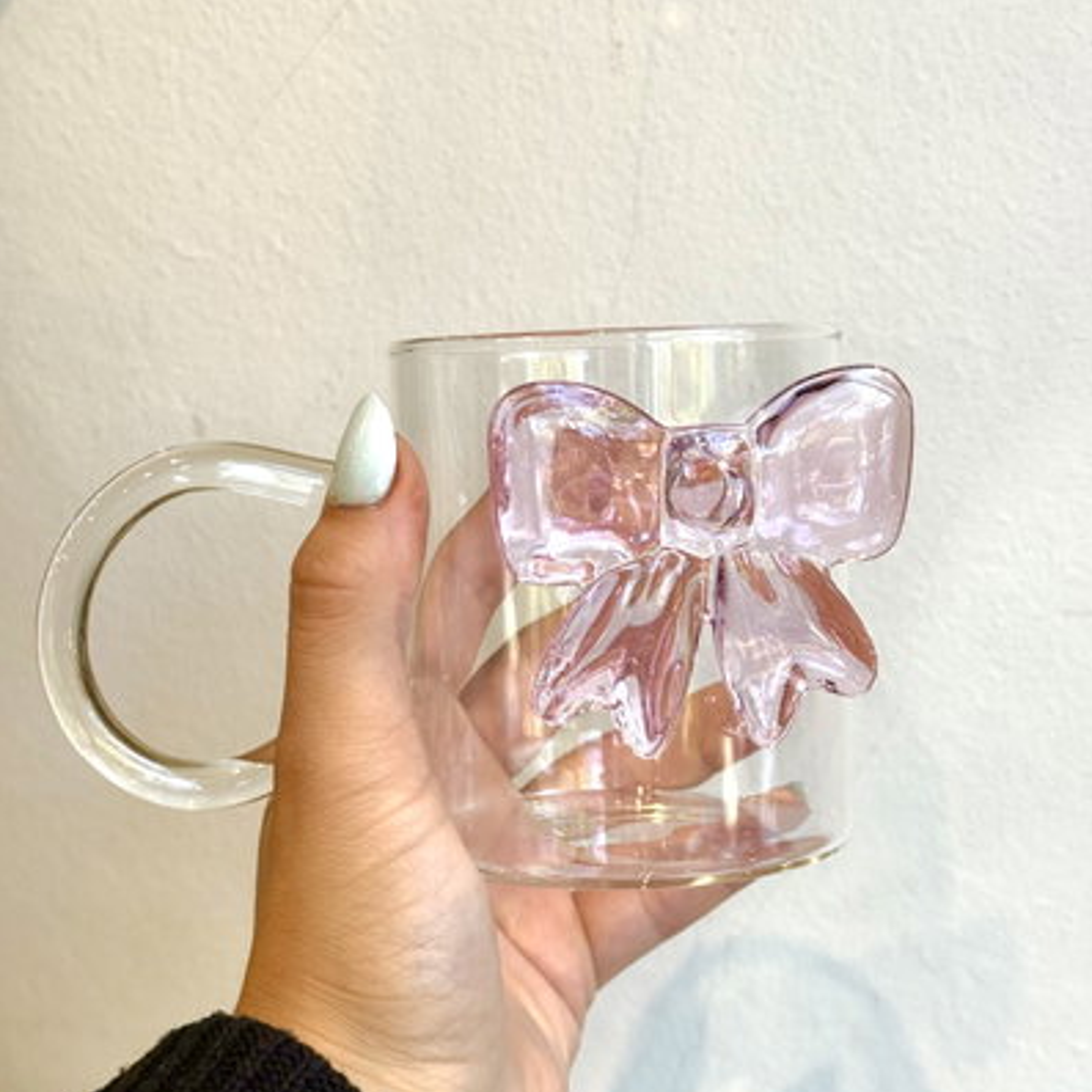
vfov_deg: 30.0
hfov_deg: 30.0
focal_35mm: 57
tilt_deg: -16.1
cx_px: 545
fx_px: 2034
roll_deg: -0.4
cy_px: 524
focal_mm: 6.76
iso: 80
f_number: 1.78
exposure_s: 1/100
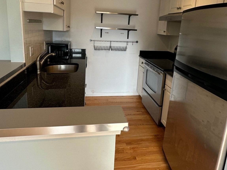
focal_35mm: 25
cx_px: 114
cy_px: 58
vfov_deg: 53.8
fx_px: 164
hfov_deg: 69.4
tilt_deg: -11.0
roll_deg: -3.5
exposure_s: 1/120
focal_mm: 2.22
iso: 125
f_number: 2.2
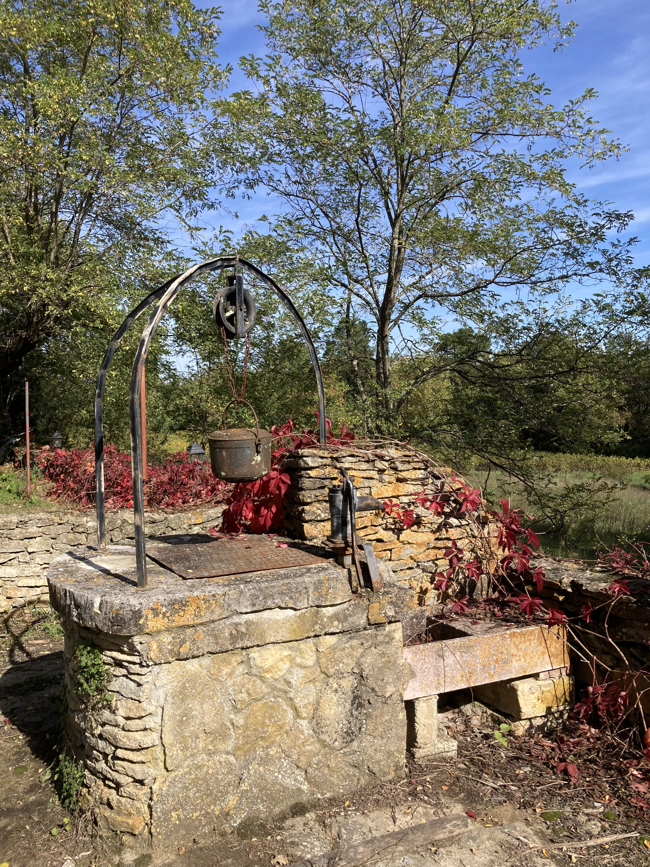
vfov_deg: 63.4
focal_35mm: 28
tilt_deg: -0.6
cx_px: 325
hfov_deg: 49.7
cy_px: 434
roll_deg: +1.3
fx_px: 701
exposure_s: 1/1736
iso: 20
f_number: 1.8
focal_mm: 3.99
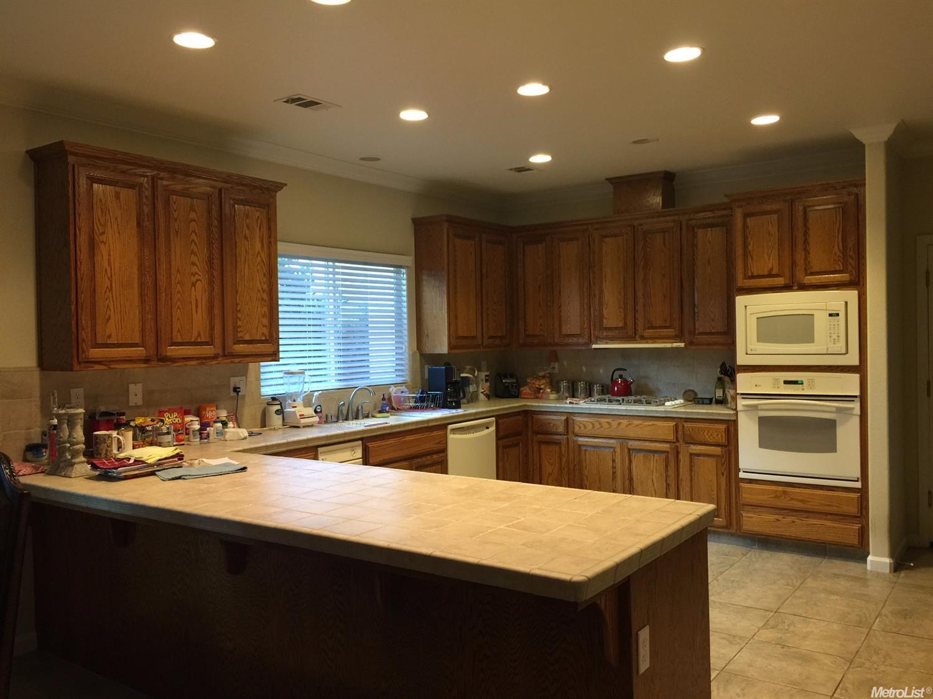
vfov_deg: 48.2
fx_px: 781
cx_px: 466
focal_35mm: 29
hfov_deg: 61.7
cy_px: 350
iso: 80
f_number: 2.2
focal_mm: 4.15
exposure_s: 1/15
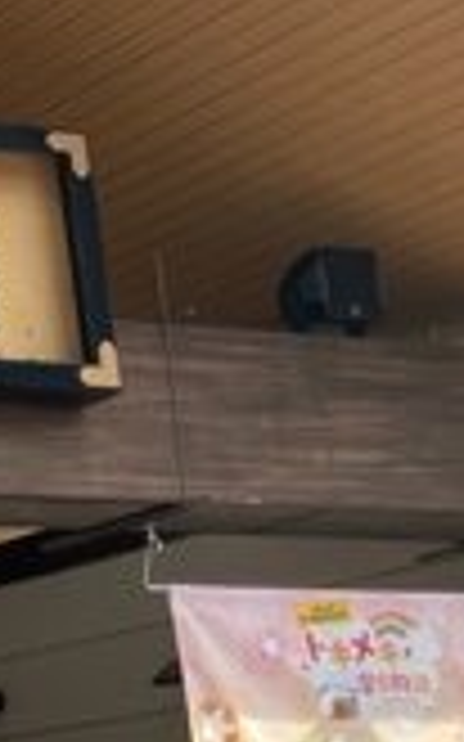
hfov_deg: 9.9
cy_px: 603
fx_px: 2167
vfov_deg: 19.3
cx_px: -820
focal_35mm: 107
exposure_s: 1/1401
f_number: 1.6
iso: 32
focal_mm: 4.2
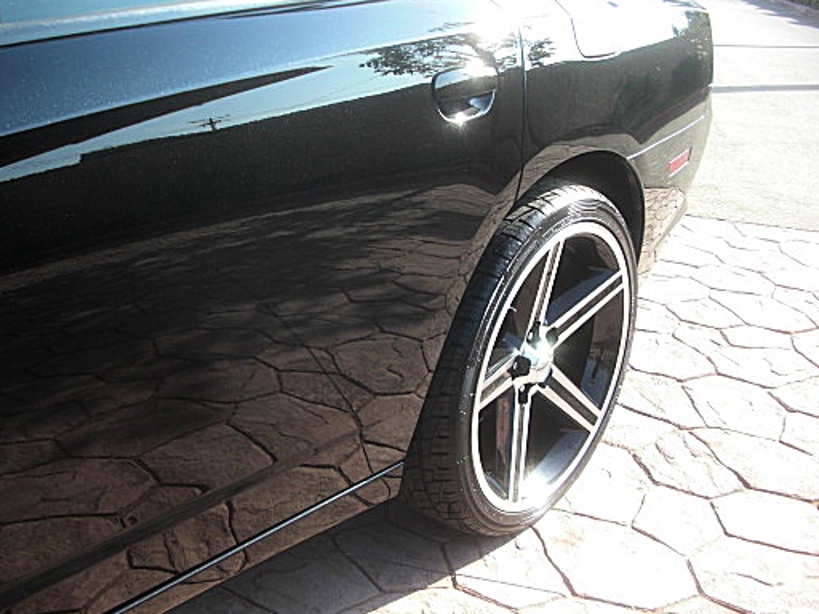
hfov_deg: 41.8
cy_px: 299
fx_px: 1065
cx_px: 317
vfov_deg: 32.2
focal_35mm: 45
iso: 50
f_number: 2.8
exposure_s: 1/160
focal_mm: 6.3
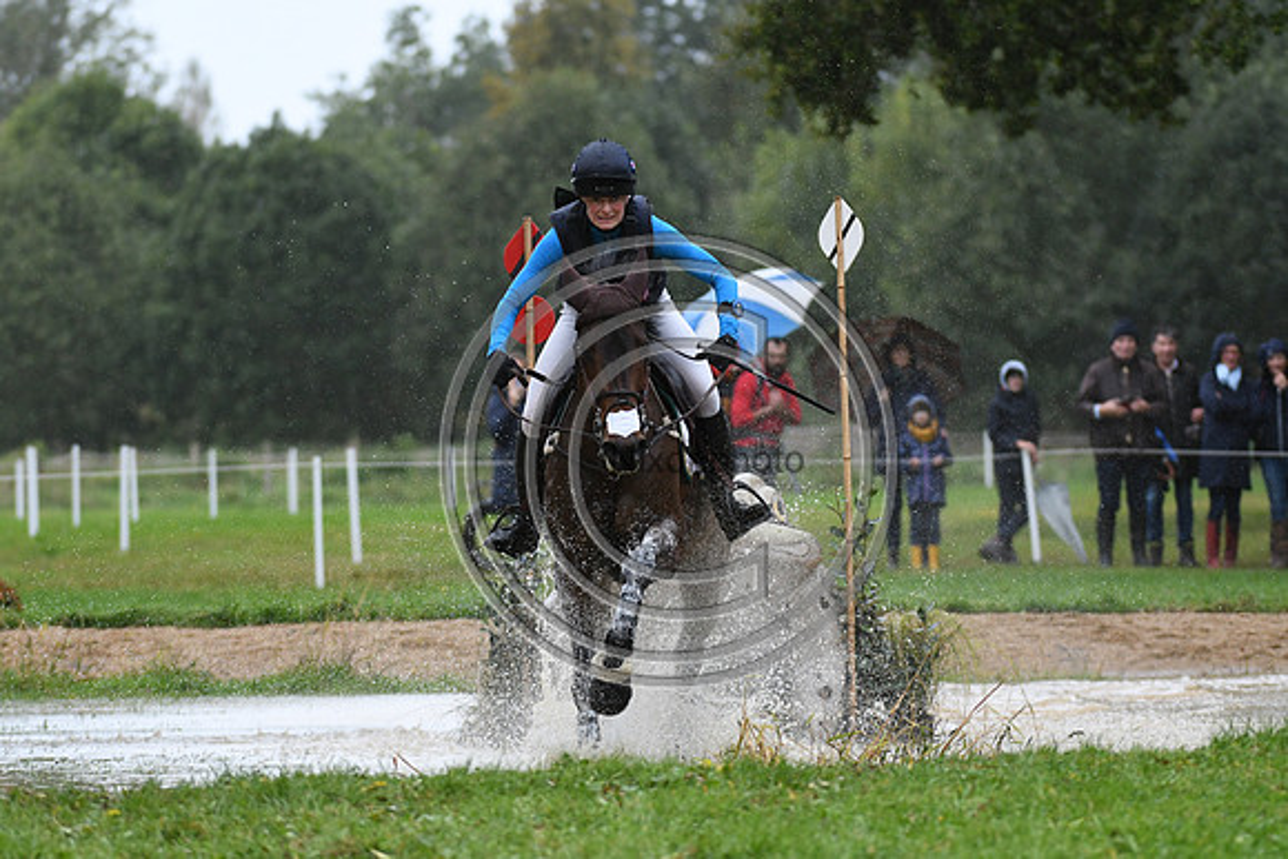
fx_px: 10735
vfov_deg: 4.6
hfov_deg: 6.9
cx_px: 644
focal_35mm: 300
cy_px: 430
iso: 1100
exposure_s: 1/1250
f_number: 4.5
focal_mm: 200
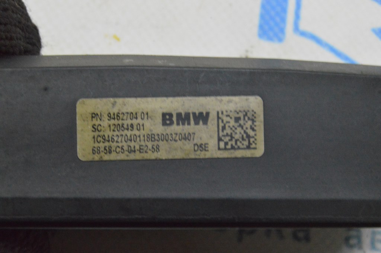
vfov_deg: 16.5
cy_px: 126
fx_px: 872
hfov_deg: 24.6
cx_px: 190
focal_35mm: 82
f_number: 20
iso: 6400
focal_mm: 55
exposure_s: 1/20
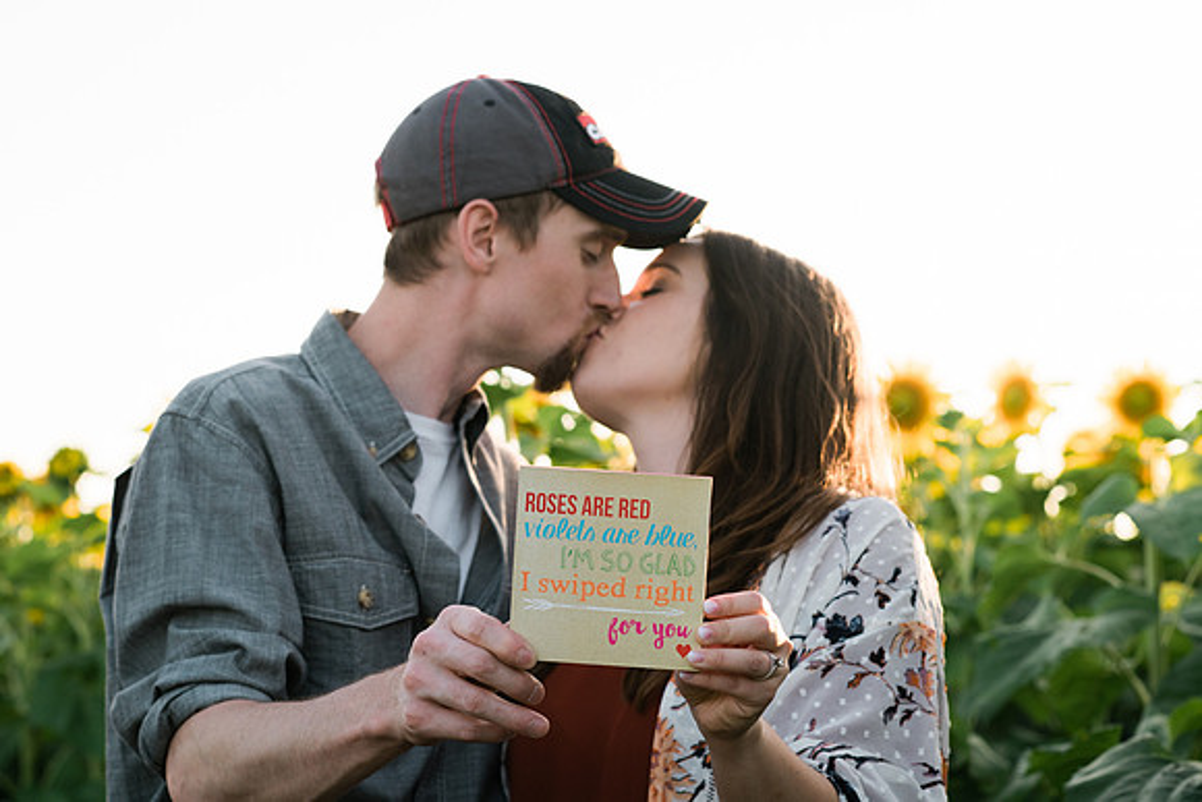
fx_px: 2839
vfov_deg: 16.1
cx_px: 601
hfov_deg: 23.9
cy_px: 401
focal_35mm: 85
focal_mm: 85
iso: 320
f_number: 5.6
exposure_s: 1/320
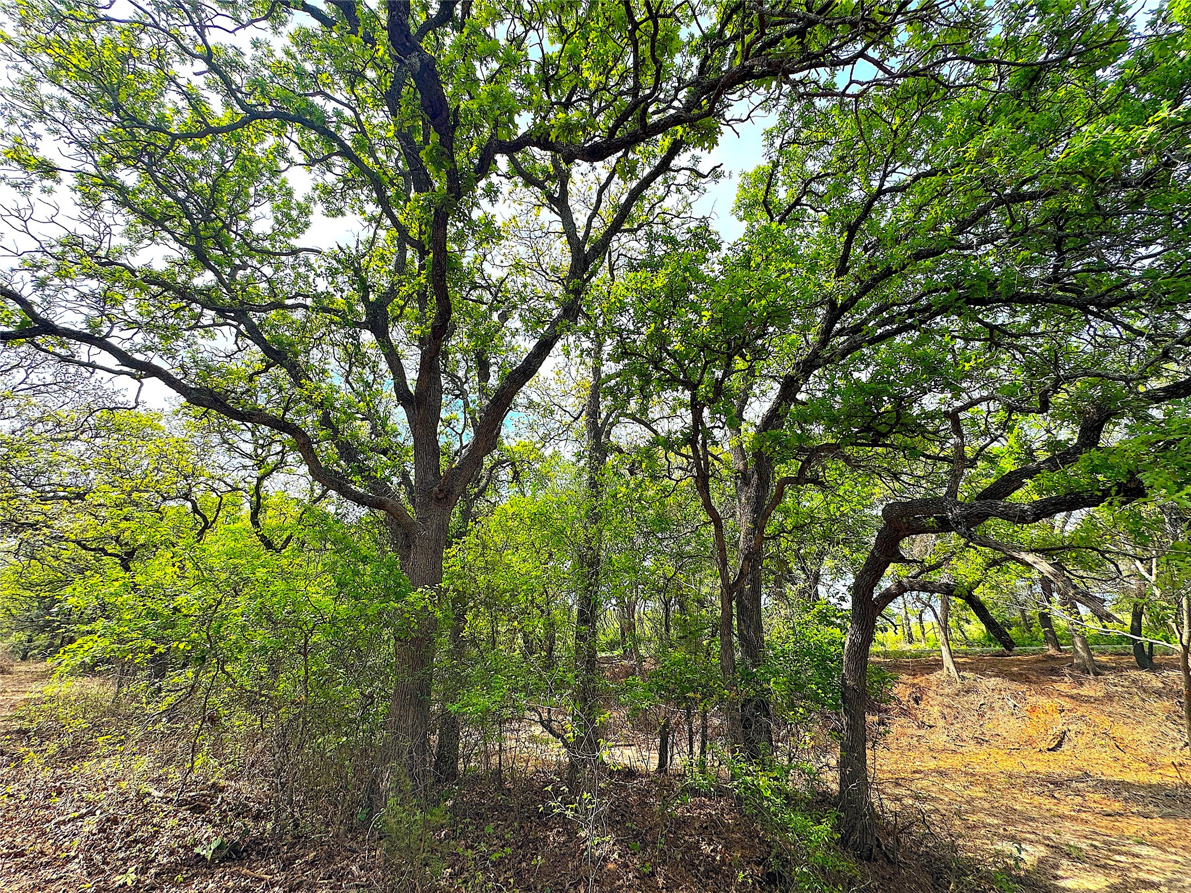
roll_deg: +0.5
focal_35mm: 14
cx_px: 596
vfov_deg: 85.7
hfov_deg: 102.1
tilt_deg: +21.9
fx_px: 482
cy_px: 446
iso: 40
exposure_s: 1/687
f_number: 2.2
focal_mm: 2.22
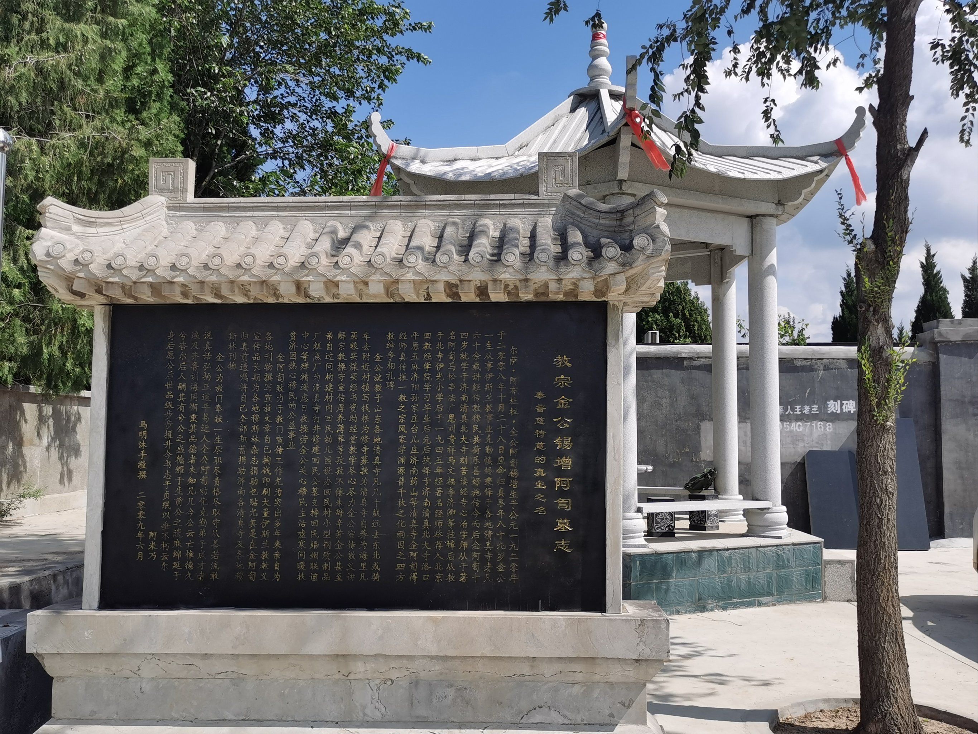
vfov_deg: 41.8
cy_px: 367
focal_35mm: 34
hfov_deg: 54.0
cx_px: 489
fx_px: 961
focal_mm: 5.58
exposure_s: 1/5000
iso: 50
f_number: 1.8
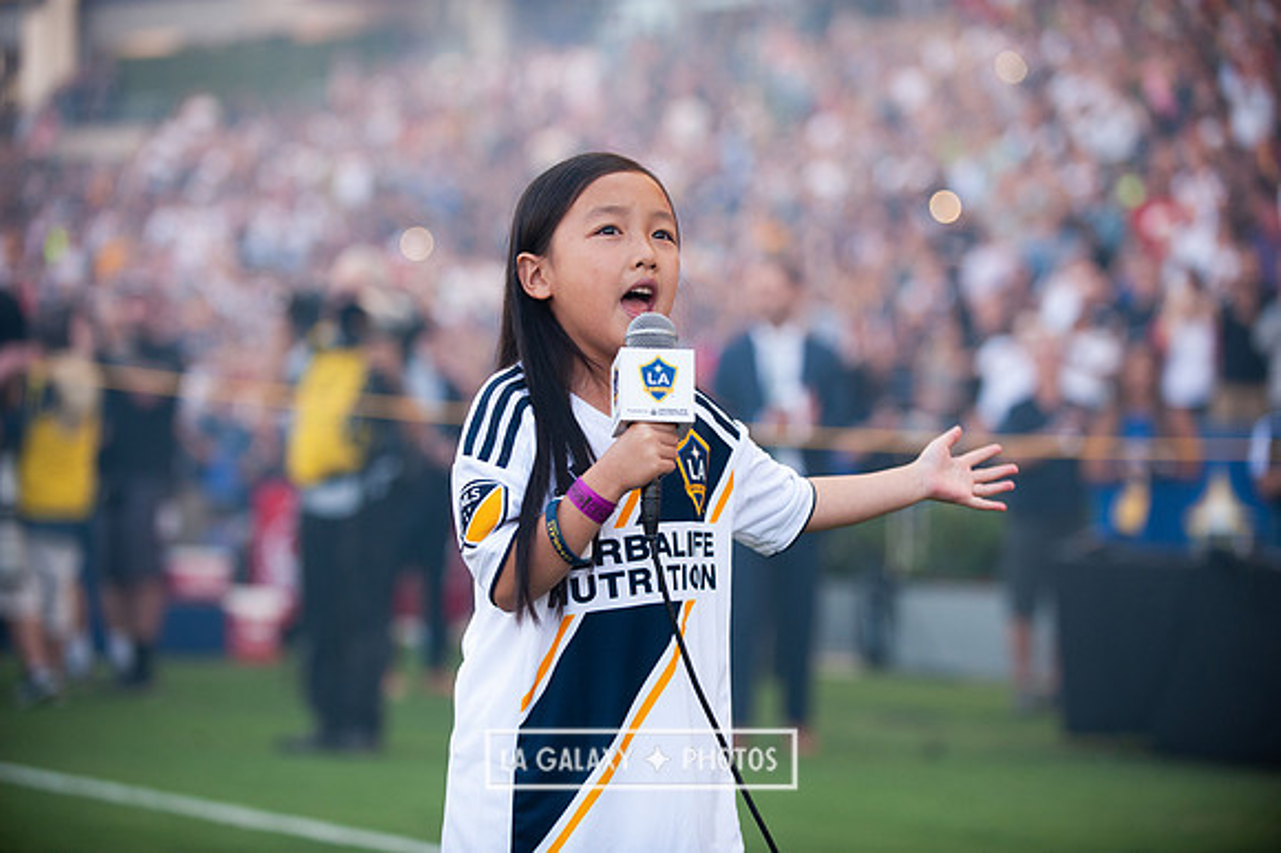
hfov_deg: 20.8
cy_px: 426
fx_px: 3485
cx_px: 640
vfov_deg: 13.9
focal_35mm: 98
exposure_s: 1/1250
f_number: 2.8
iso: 800
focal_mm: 98
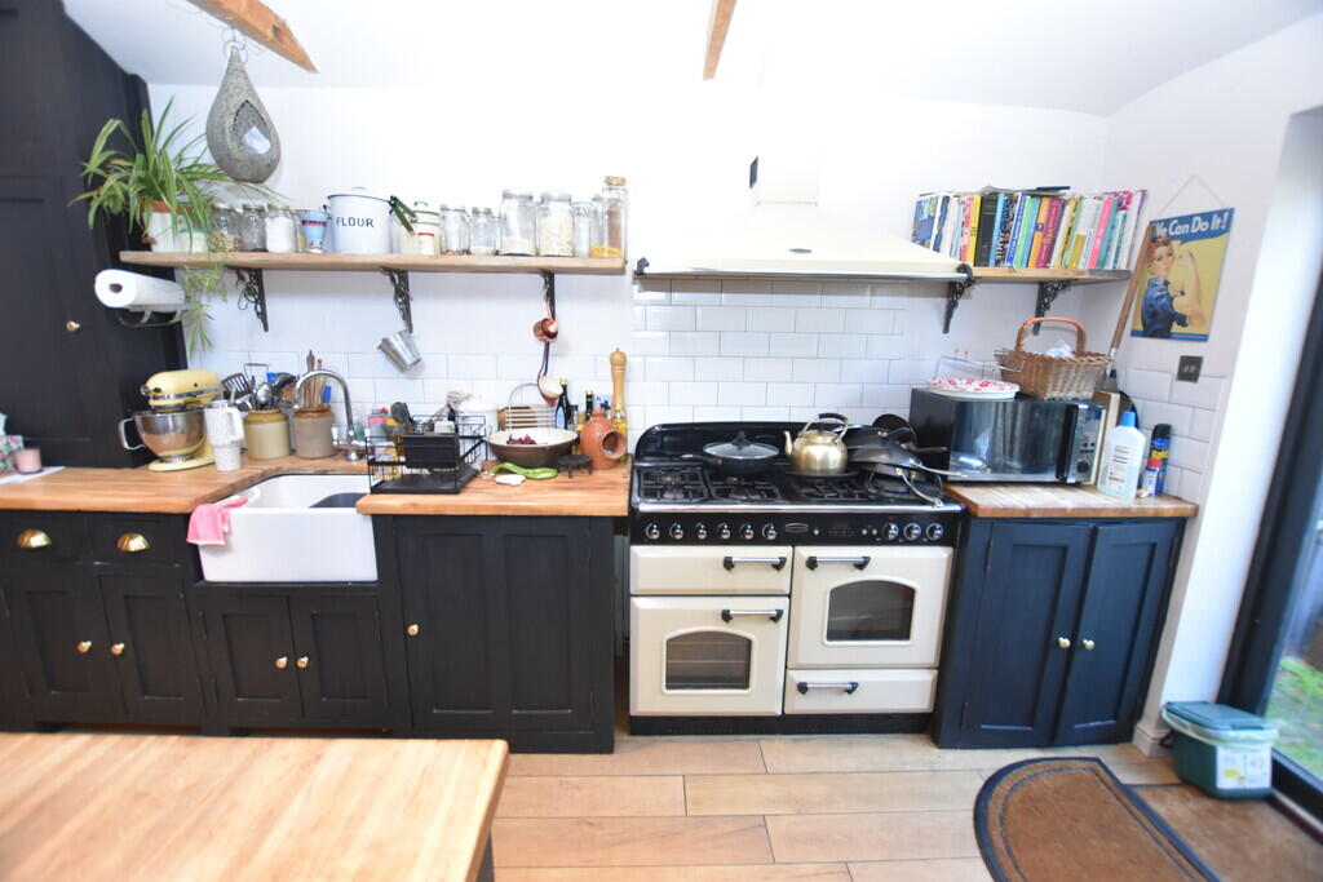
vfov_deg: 77.3
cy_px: 441
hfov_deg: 100.4
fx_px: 551
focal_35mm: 15
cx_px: 662
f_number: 3.5
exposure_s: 1/60
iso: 1100
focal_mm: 10
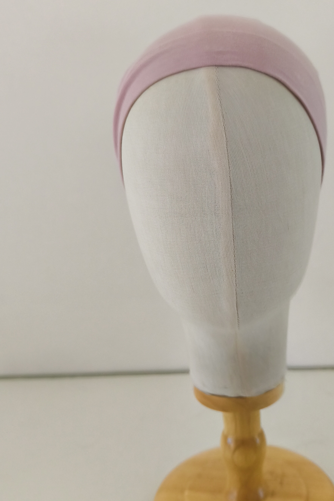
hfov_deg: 35.5
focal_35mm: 37
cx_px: 228
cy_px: 268
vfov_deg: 51.8
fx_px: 515
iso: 1250
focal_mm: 6.14
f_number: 1.65
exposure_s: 1/1250
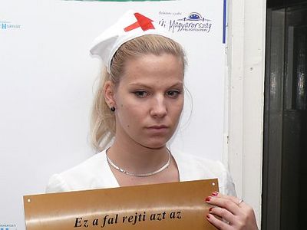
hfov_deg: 14.9
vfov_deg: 11.2
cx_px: 154
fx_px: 1171
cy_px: 115
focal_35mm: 132
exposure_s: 1/30
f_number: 3.2
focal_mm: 15.7
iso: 100
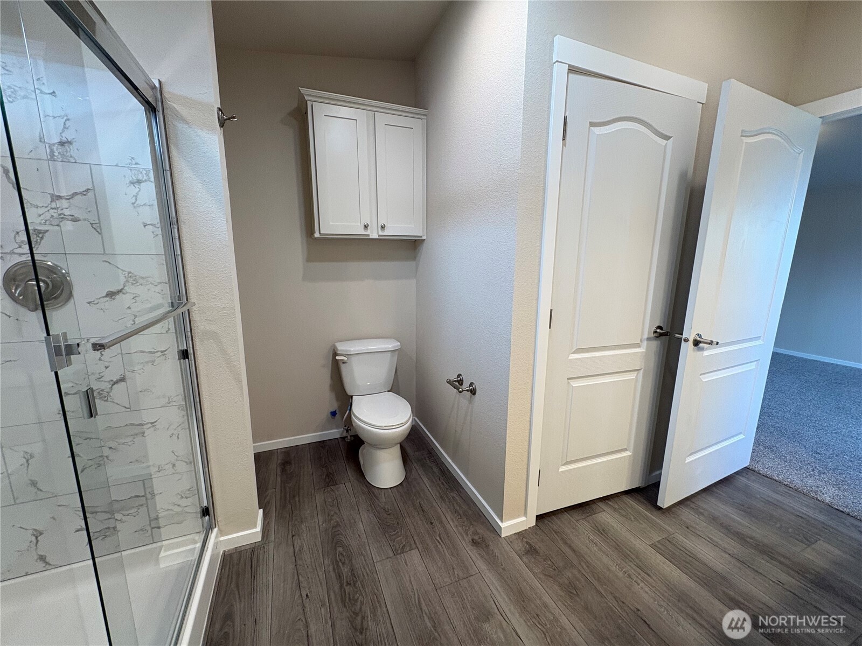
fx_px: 349
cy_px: 323
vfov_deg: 85.7
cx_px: 431
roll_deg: -0.8
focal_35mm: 14
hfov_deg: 102.1
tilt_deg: -10.2
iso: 160
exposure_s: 1/120
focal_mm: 2.22
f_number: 2.2
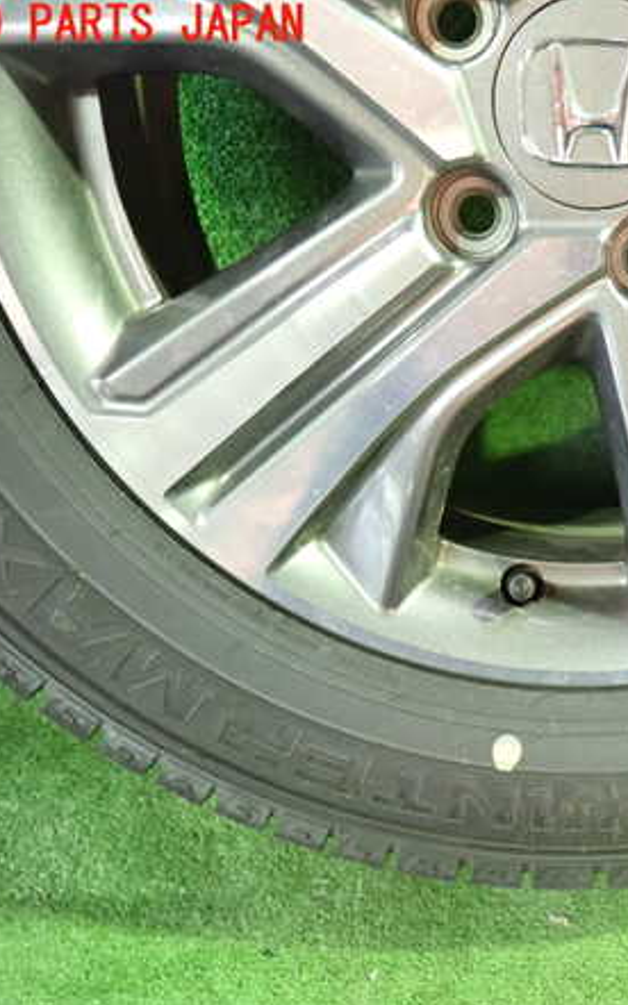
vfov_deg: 54.0
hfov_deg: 33.3
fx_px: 986
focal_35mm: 36
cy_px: 509
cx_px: 573
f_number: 2
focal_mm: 4.5
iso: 800
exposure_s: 1/30
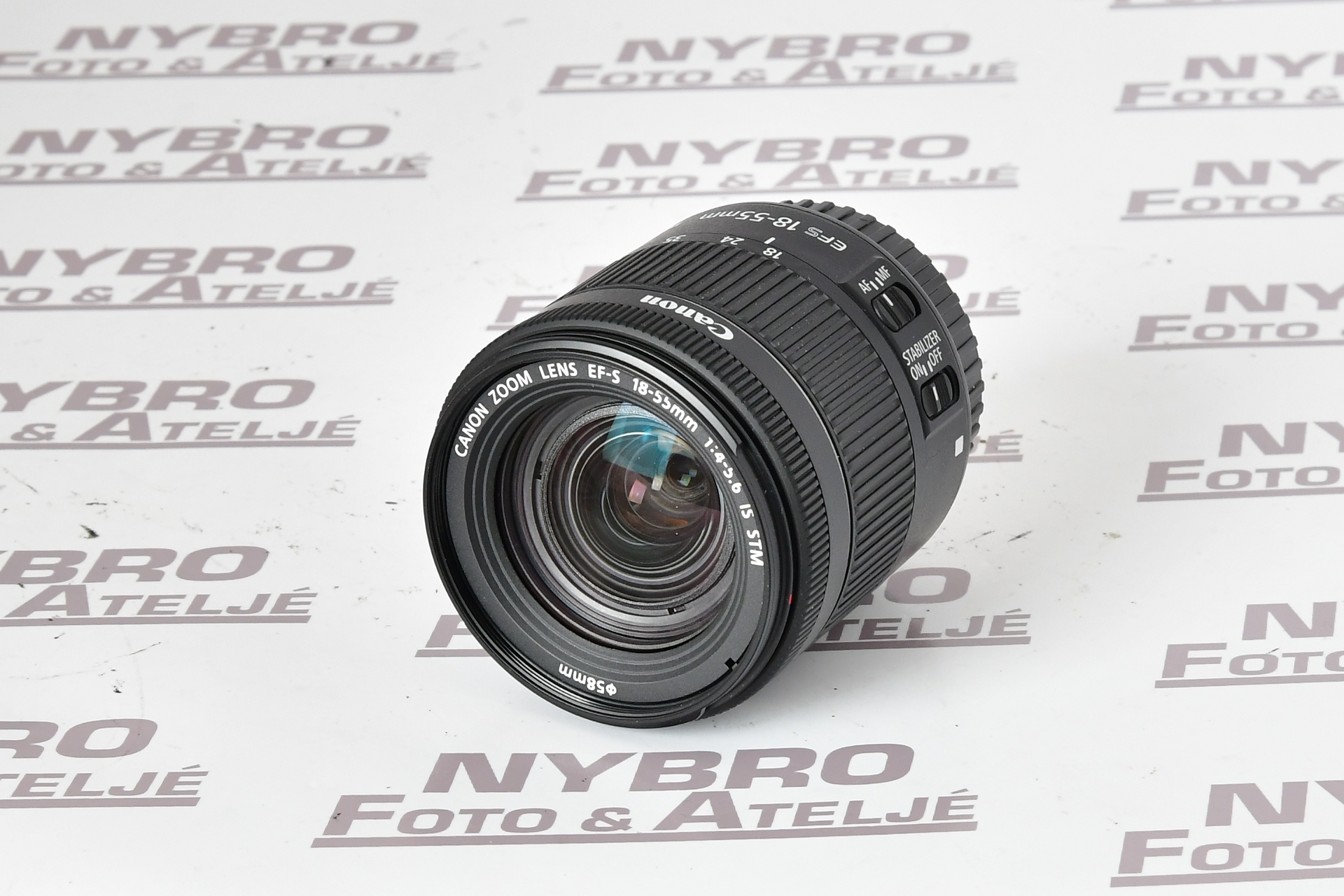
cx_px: 672
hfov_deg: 31.0
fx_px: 2426
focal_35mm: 65
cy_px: 448
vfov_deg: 20.9
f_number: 11
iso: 800
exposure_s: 1/125
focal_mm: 65
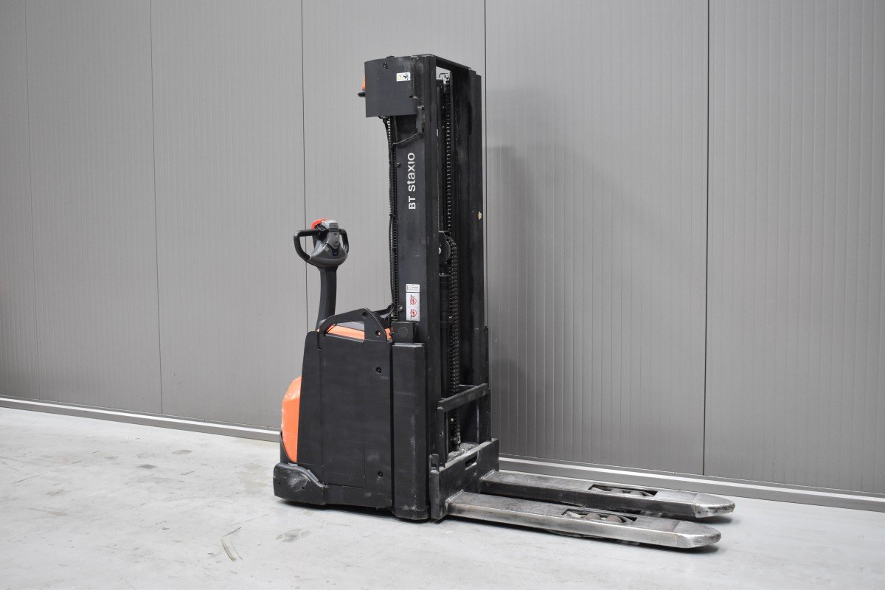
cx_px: 442
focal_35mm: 38
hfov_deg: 51.3
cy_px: 295
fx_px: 922
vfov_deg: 35.5
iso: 1250
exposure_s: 1/30
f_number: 5
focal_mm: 25
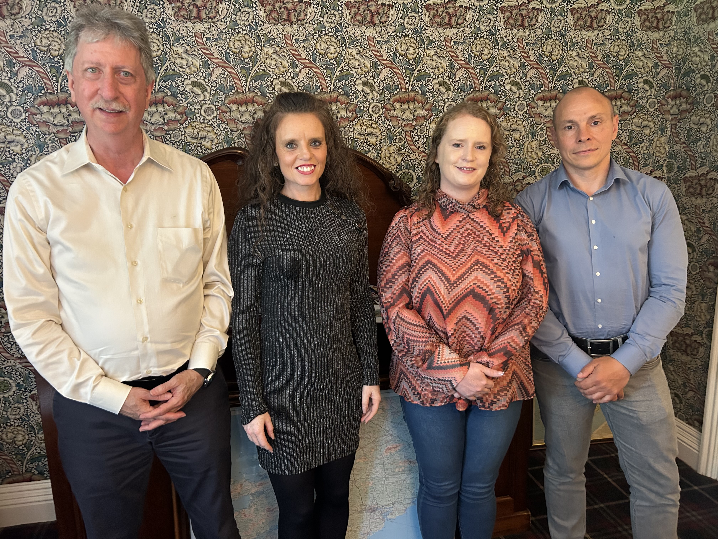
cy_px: 270
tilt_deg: -12.6
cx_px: 359
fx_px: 539
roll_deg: +2.4
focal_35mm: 26
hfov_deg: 67.3
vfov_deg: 53.1
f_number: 1.5
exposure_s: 1/50
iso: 500
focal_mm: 5.7
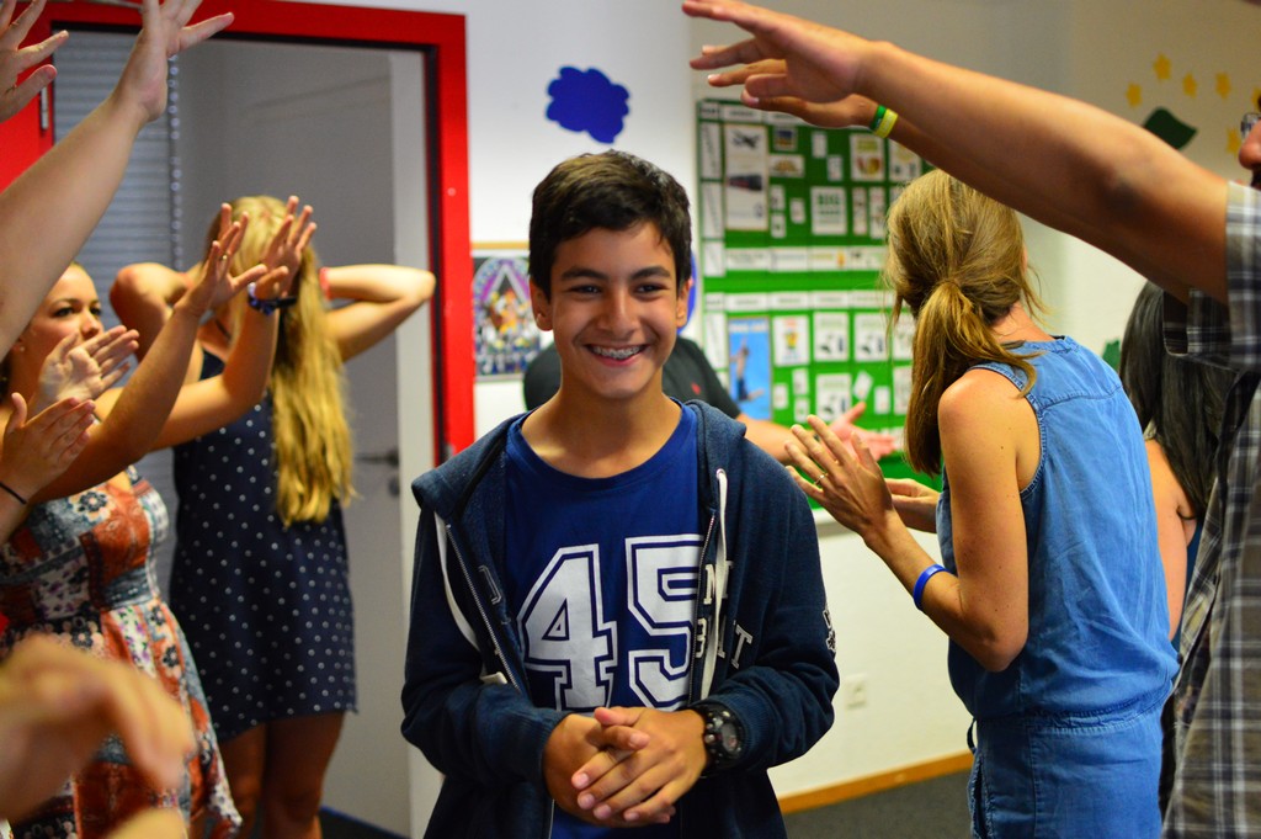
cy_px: 420
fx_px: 1837
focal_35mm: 52
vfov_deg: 25.7
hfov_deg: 37.9
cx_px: 630
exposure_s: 1/160
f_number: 2
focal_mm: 35
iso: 1600
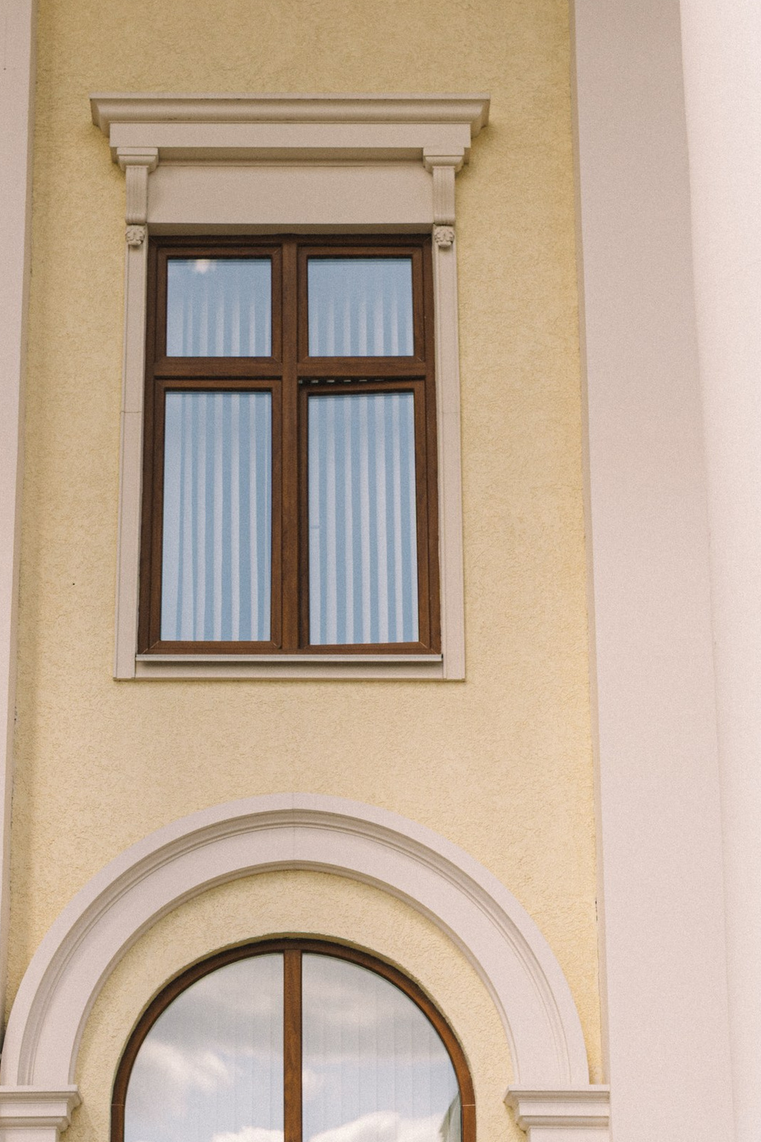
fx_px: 2821
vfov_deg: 22.9
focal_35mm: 89
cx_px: 323
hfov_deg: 15.4
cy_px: 585
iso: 160
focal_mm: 35
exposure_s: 1/640
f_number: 4
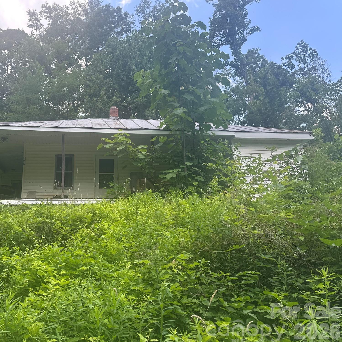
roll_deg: +1.6
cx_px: 110
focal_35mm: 29
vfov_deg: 55.6
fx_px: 324
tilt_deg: +14.8
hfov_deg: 54.3
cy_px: 172
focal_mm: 6.86
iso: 80
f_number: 1.78
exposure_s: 1/454
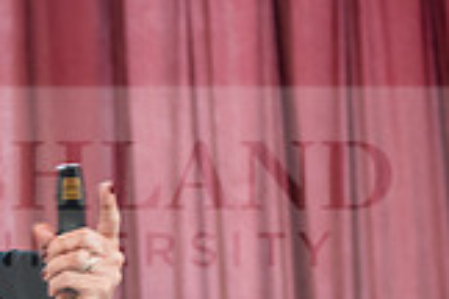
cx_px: -310
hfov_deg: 9.2
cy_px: 422
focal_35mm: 215
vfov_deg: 6.3
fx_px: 2681
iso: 1250
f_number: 3.2
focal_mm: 60
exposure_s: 1/200
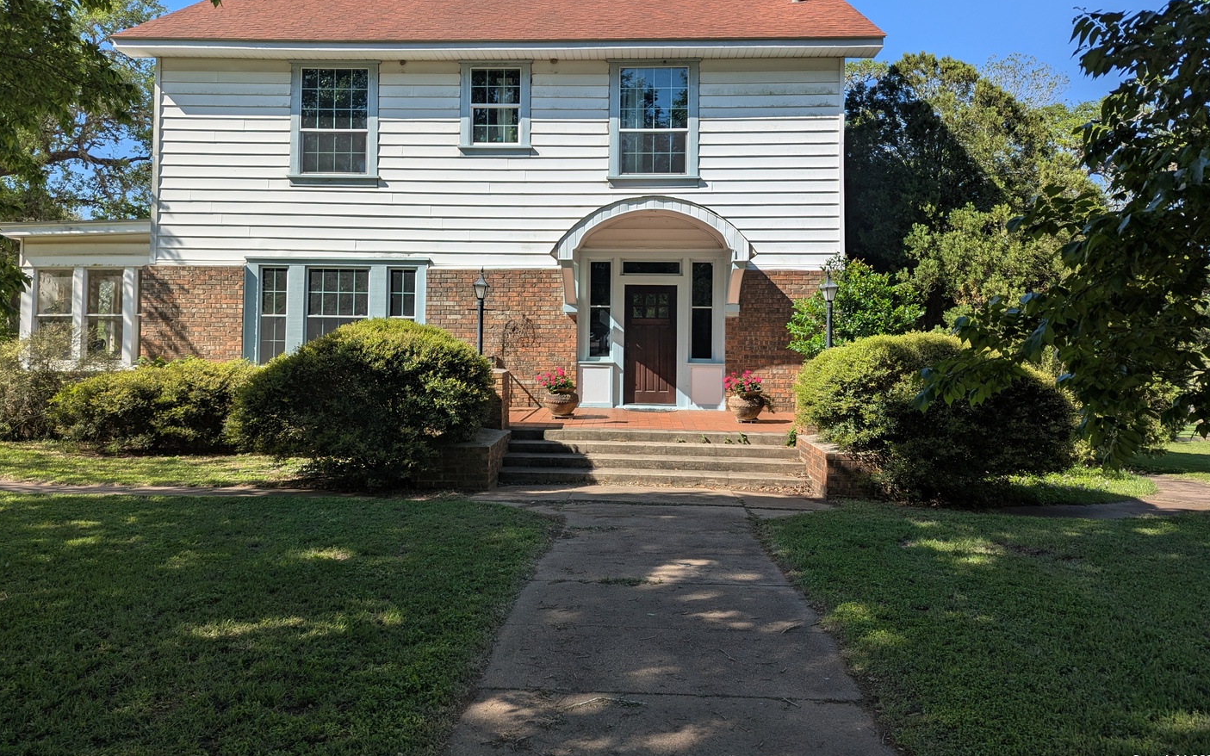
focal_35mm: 26
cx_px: 605
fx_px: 857
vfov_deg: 47.4
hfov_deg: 70.4
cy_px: 315
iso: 42
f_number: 1.85
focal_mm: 6.81
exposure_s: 1/1572
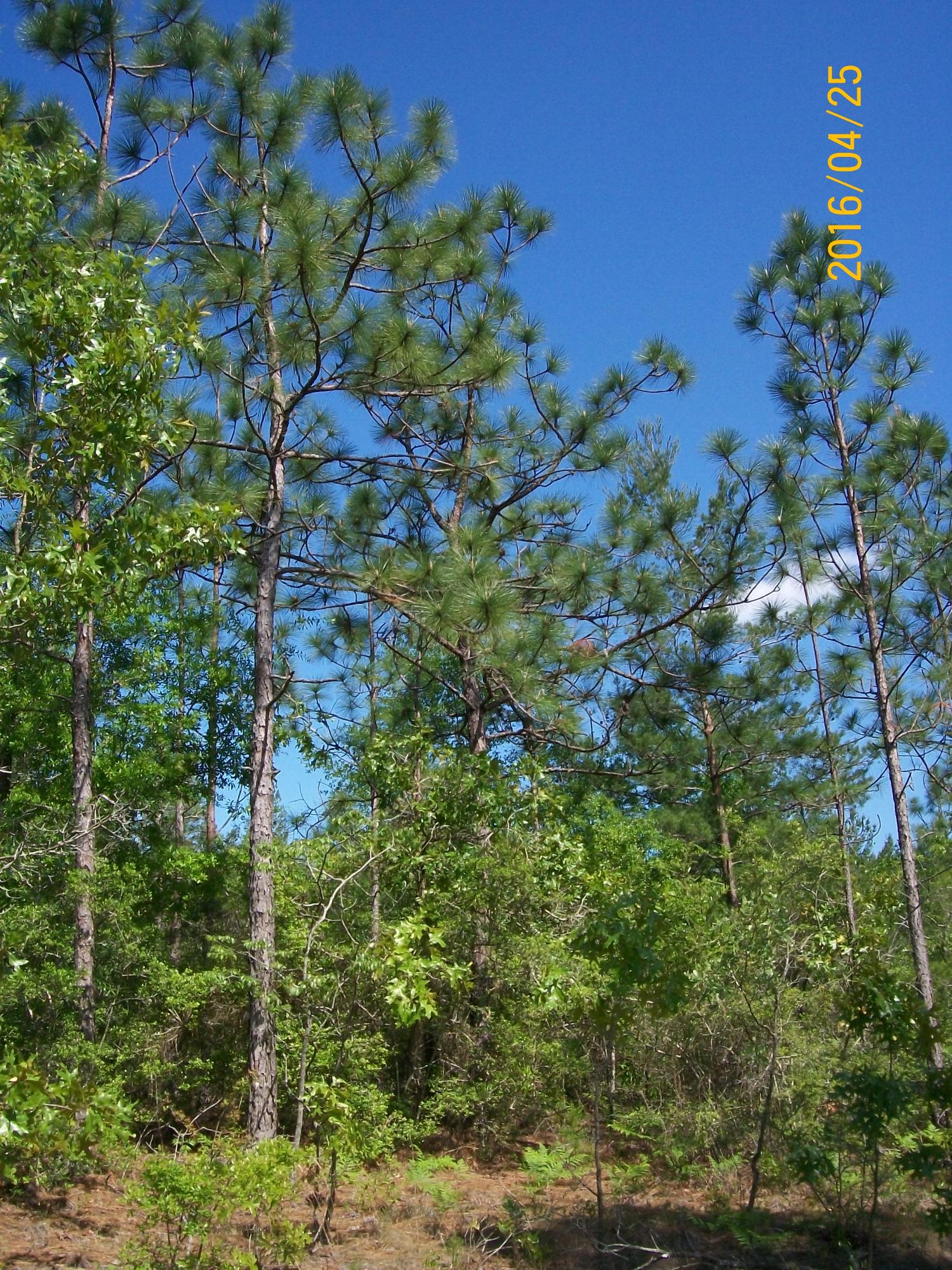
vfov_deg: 51.4
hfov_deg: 39.7
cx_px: 476
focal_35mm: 36
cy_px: 635
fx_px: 1320
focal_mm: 6
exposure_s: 1/400
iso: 80
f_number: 4.8
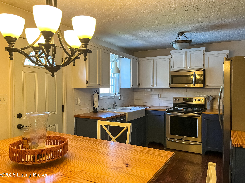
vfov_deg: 53.1
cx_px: 122
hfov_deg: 67.3
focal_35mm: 26
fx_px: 184
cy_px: 92
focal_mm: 5.1
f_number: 1.6
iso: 125
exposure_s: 1/60
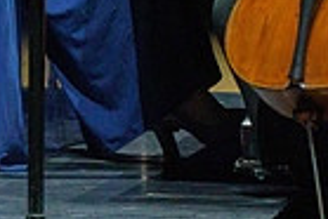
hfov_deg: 1.2
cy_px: -234
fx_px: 15240
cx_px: -42
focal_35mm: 1671
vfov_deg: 0.8
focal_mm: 400
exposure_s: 1/250
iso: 4000
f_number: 10
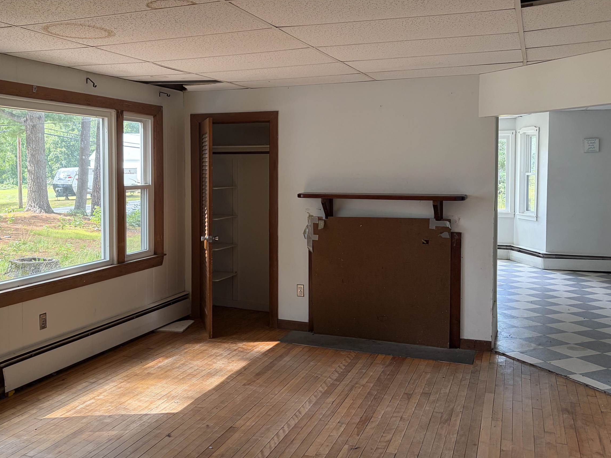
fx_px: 618
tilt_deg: -2.3
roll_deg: +0.3
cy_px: 194
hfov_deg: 52.5
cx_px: 264
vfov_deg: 40.6
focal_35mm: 35
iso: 100
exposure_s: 1/130
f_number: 1.6
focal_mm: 5.96
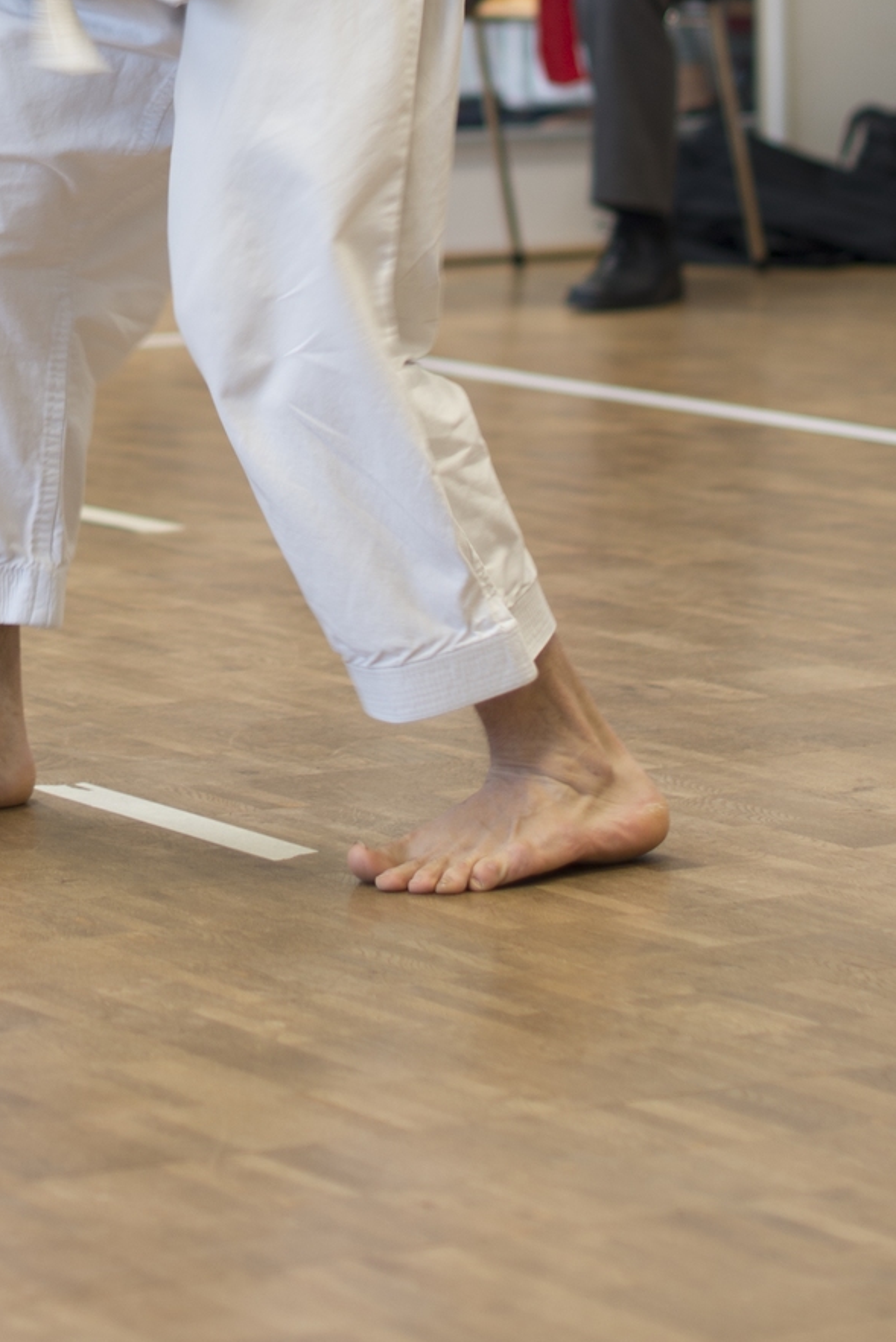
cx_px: -185
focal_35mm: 170
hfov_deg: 8.0
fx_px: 6339
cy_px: -68
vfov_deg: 11.9
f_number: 2.2
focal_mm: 50
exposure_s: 1/50
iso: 100
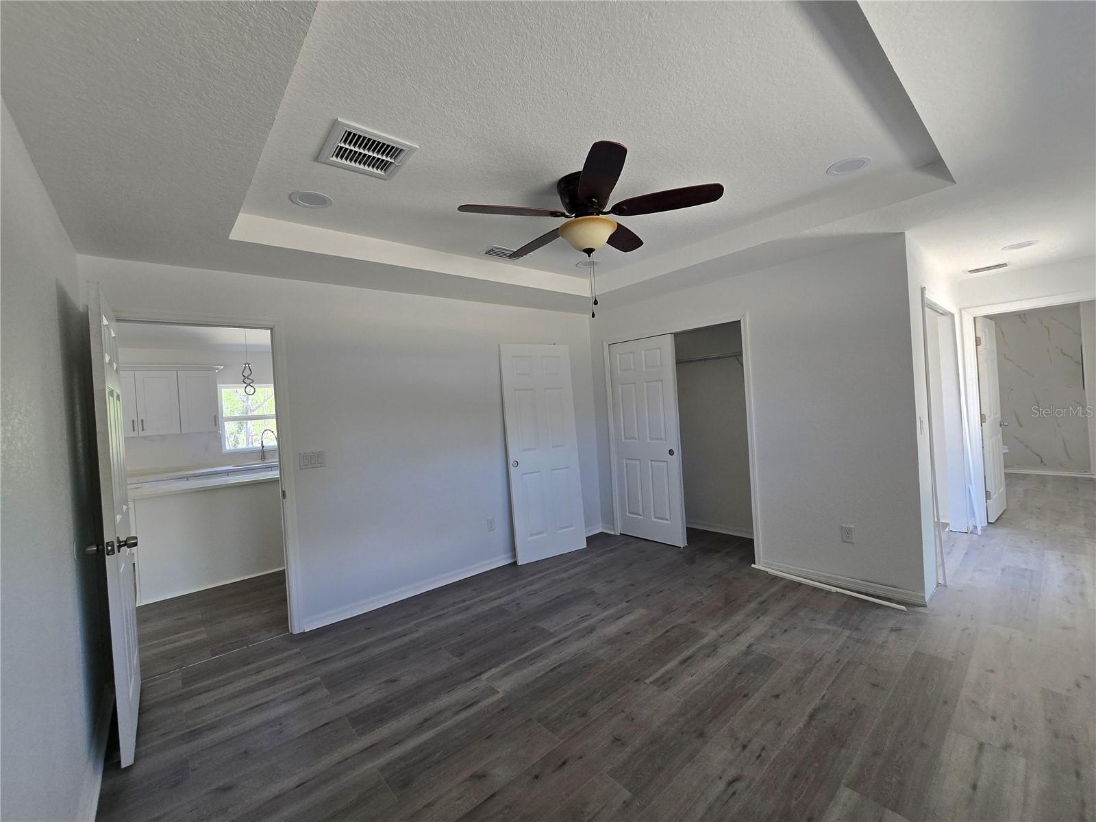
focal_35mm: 13
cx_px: 548
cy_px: 411
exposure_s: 1/120
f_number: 2.2
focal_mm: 2.2
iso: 80
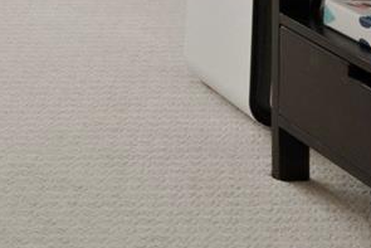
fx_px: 1072
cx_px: -435
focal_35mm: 104
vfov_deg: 11.0
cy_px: -364
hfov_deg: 14.8
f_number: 8
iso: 400
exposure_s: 1/20
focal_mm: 10
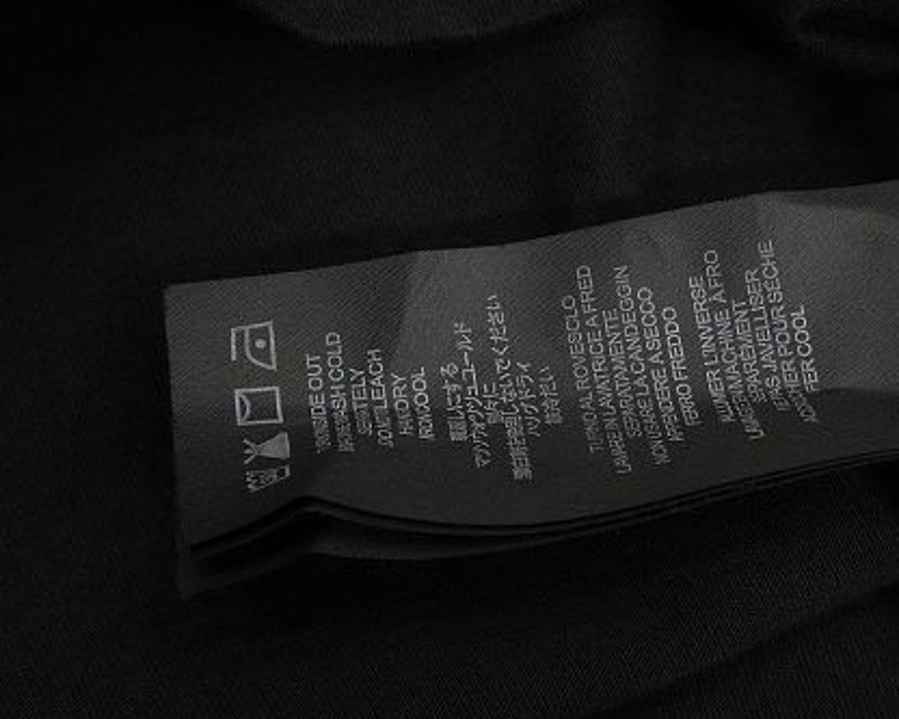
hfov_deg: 28.9
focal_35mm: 65
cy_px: 372
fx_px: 1730
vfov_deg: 23.5
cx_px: 605
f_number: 8
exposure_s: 1/160
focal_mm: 24
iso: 1000
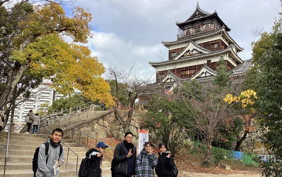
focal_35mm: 35
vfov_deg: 36.1
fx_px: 269
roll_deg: -1.4
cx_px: 145
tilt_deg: +8.1
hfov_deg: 55.3
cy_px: 108
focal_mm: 3.3
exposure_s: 1/314
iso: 25
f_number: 2.4
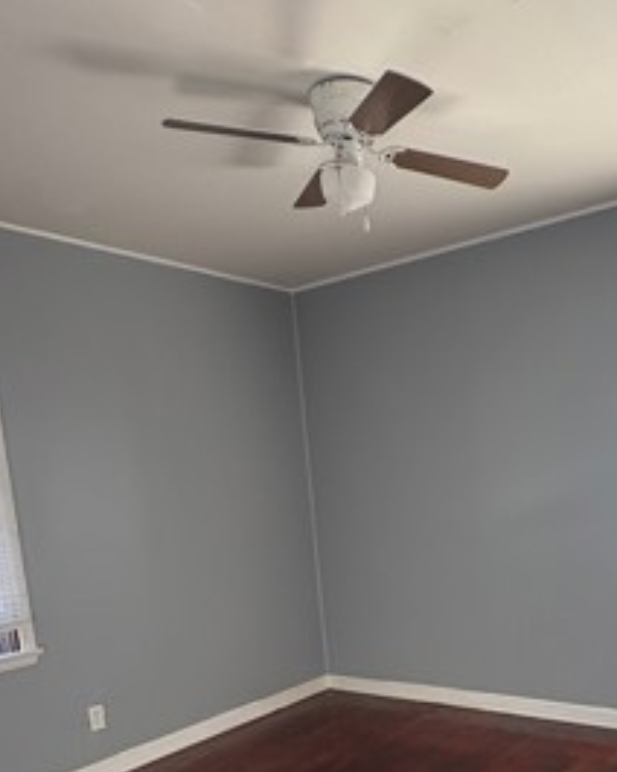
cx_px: 439
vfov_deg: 51.5
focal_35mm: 33
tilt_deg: -8.4
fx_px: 753
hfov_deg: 43.5
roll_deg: +4.1
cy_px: 594
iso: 80
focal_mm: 2.22
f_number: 2.2
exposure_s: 1/117
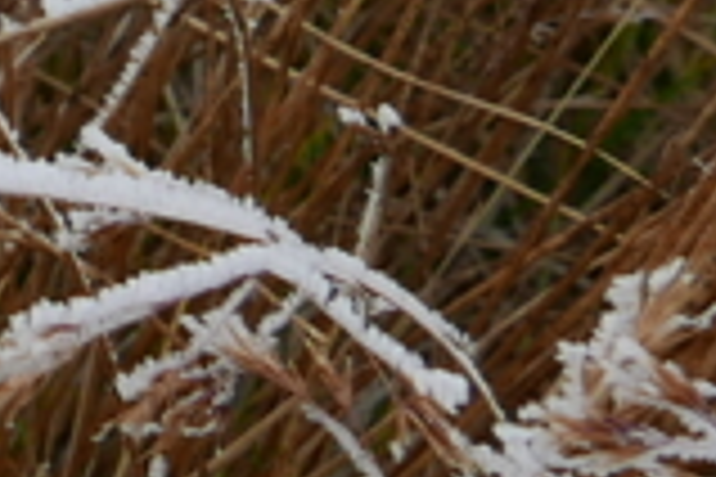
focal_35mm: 181
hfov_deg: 9.1
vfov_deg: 7.2
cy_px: -616
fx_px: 3600
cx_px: -1430
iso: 200
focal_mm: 10.9
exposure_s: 1/400
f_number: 5.6
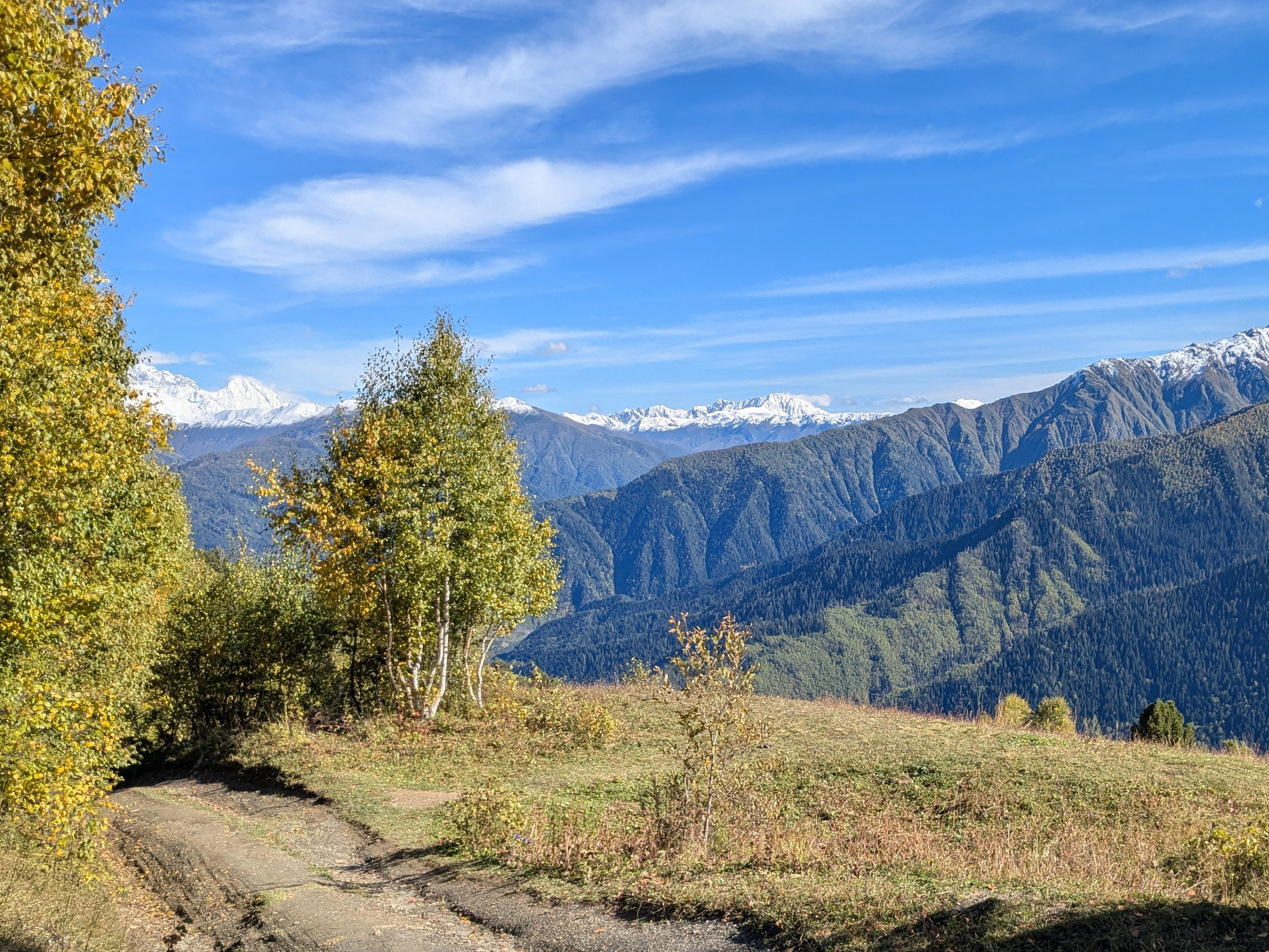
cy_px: 637
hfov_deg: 49.3
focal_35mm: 37
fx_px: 1356
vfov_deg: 38.2
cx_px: 848
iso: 61
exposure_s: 1/3344
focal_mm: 4.38
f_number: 1.73
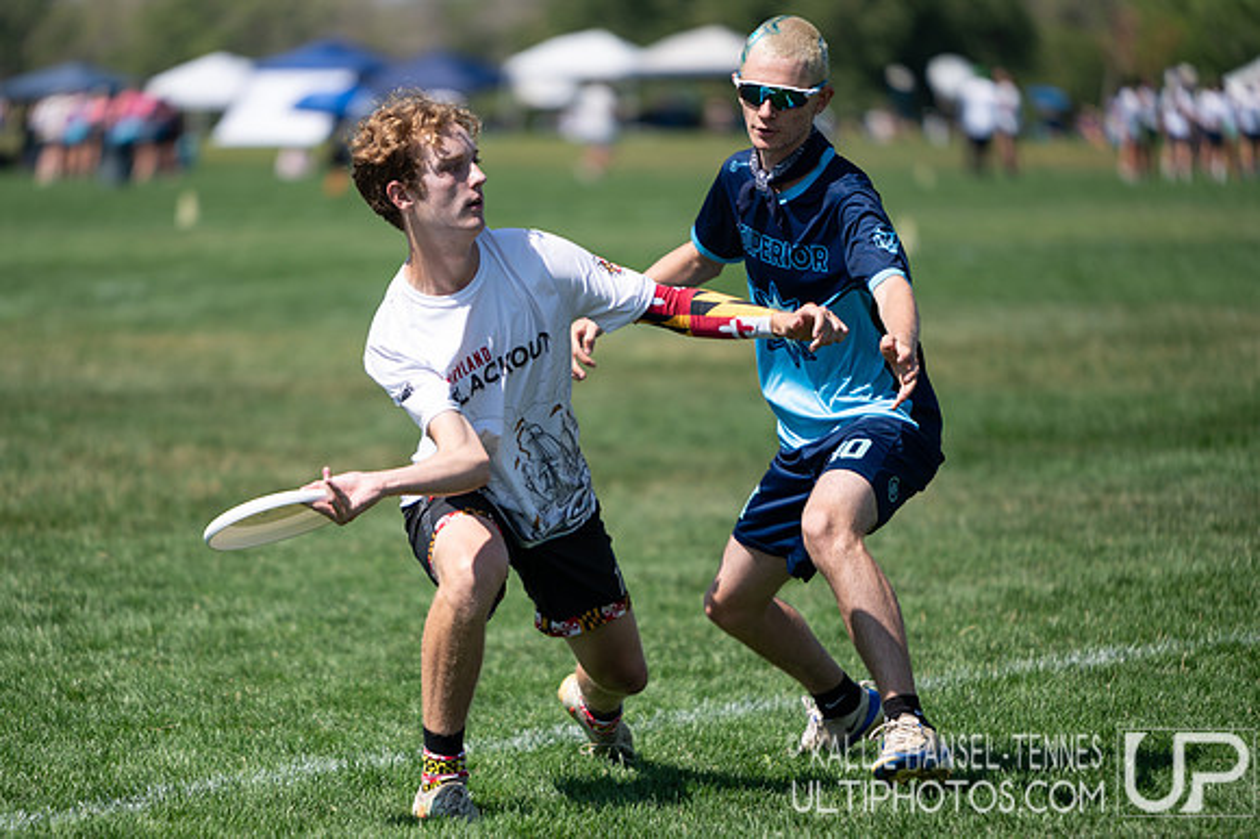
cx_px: 535
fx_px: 8365
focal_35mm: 239
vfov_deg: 5.7
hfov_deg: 8.6
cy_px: 502
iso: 125
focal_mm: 200
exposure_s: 1/2500
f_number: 2.8
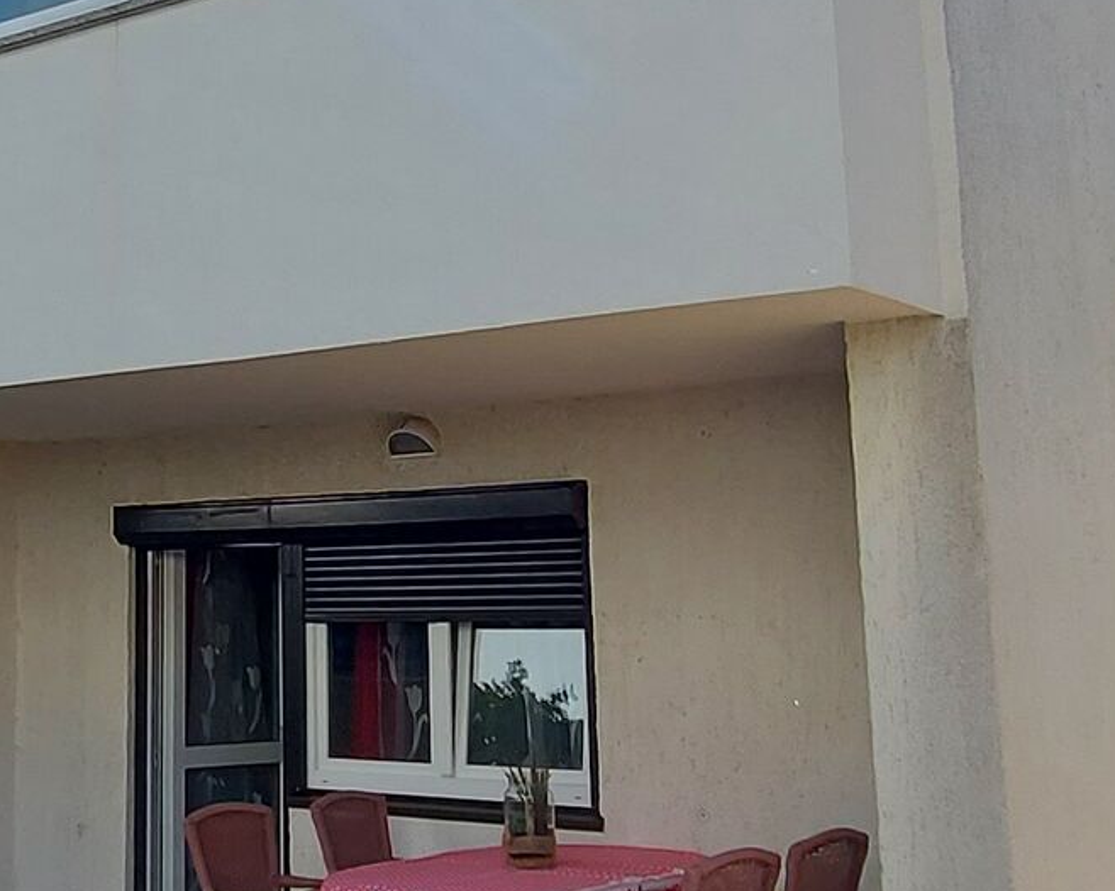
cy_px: 266
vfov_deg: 27.8
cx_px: 175
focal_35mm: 54
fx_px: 1781
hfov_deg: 33.4
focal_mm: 1.74
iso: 50
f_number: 2.2
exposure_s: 1/1420
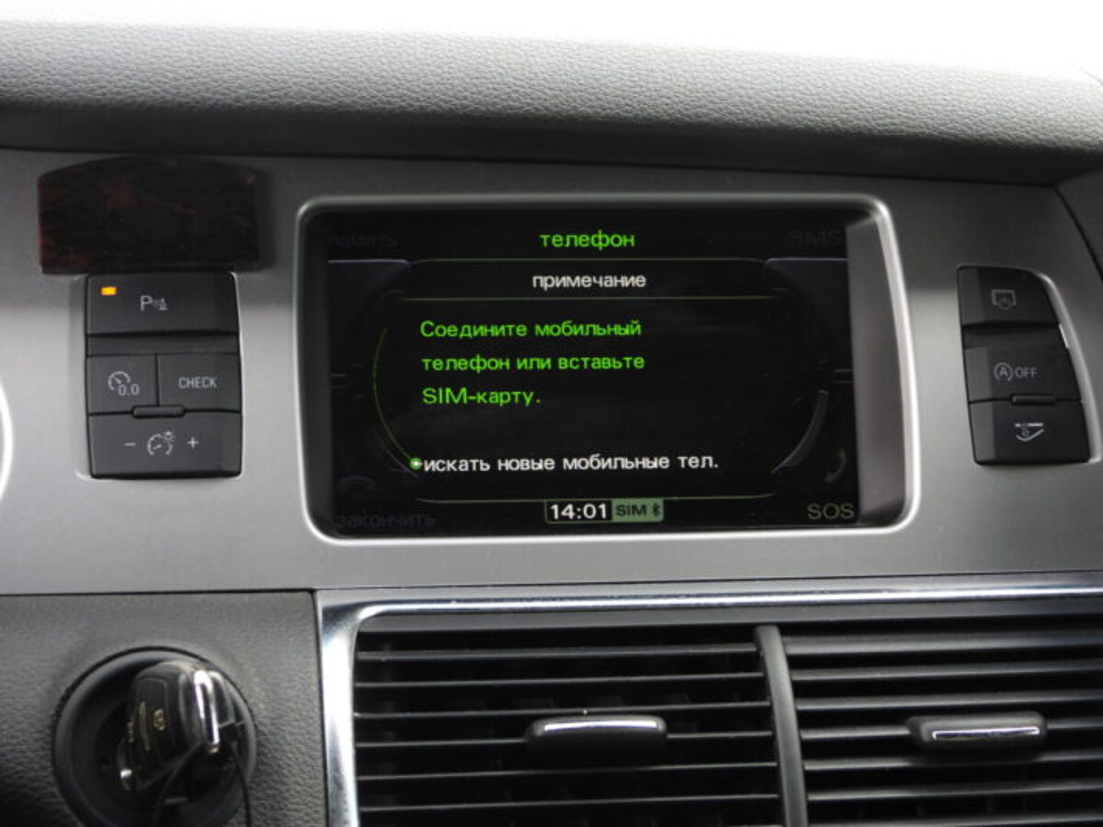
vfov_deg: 14.1
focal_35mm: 105
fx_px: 3346
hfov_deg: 18.7
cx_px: 552
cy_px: 414
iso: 160
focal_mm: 18.9
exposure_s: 1/60
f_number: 4
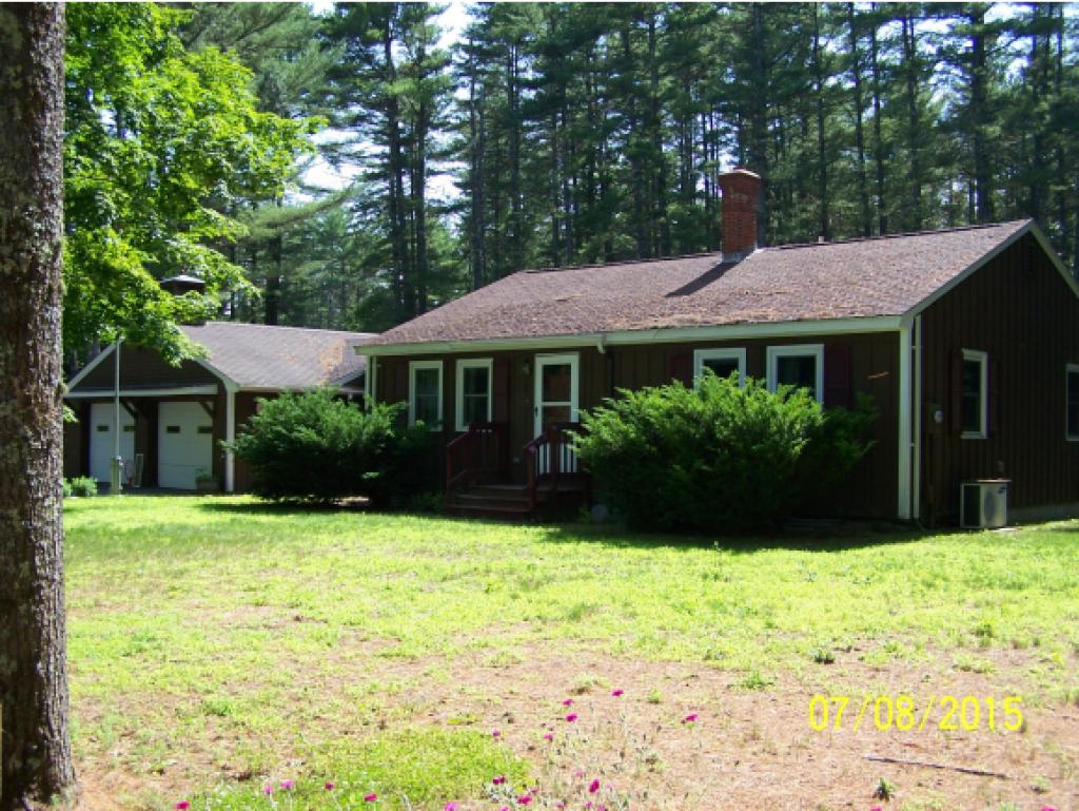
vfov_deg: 37.8
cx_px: 540
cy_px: 406
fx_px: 1185
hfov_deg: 49.0
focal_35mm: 38
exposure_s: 1/400
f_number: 2.8
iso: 80
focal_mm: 6.3
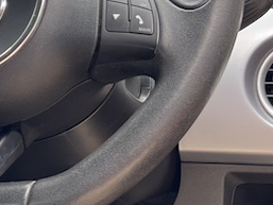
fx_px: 797
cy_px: 148
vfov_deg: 14.6
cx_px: -112
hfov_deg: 17.8
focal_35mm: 101
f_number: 1.5
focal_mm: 5.7
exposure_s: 1/124
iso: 32
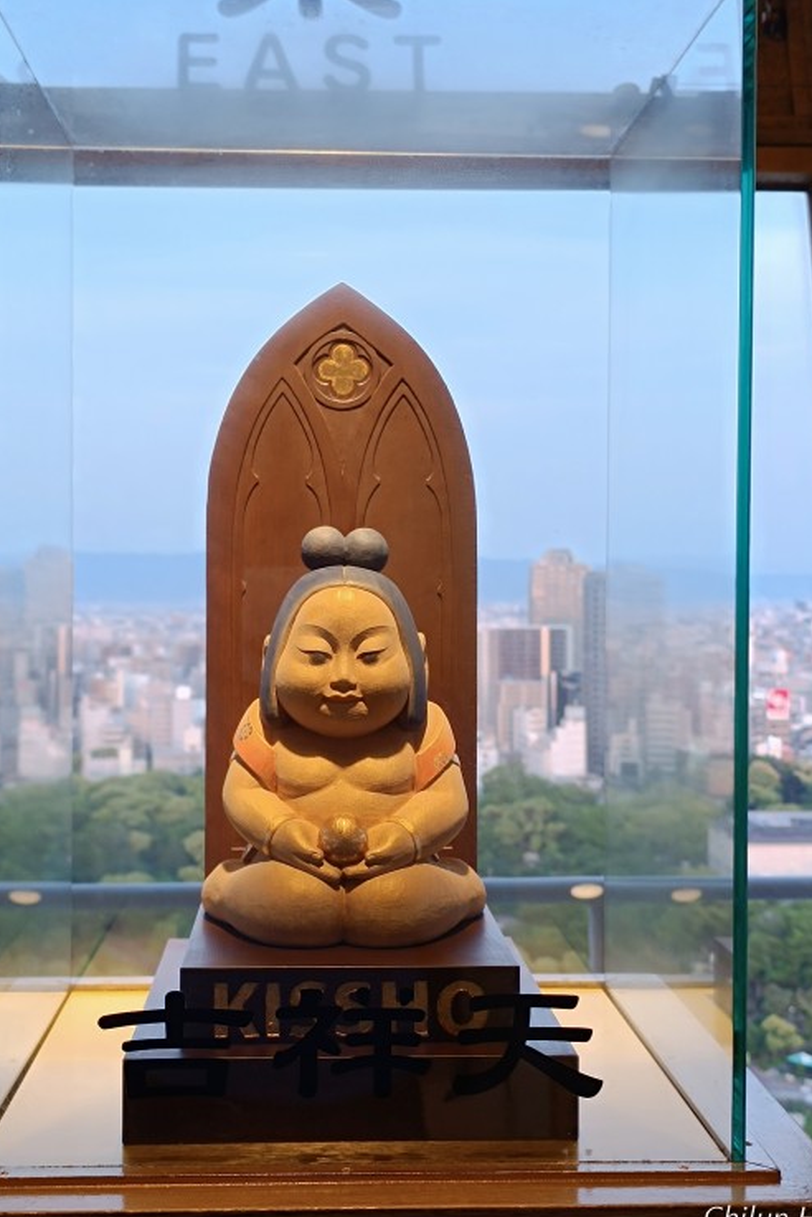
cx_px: 381
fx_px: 879
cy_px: 618
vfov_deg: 69.4
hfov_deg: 49.6
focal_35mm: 26
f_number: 1.65
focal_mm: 6.14
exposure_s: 1/100
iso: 121
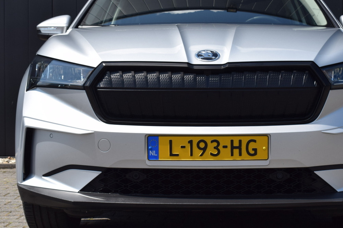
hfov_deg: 24.2
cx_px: 201
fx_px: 800
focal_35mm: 84
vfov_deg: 16.2
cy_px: 102
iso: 200
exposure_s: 1/400
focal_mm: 40
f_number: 10
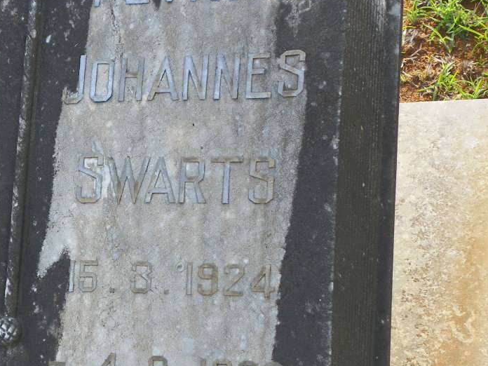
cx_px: 75
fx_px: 1410
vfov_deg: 14.8
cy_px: 194
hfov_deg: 19.4
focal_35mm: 100
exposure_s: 1/125
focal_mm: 10.3
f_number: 3.5
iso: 64
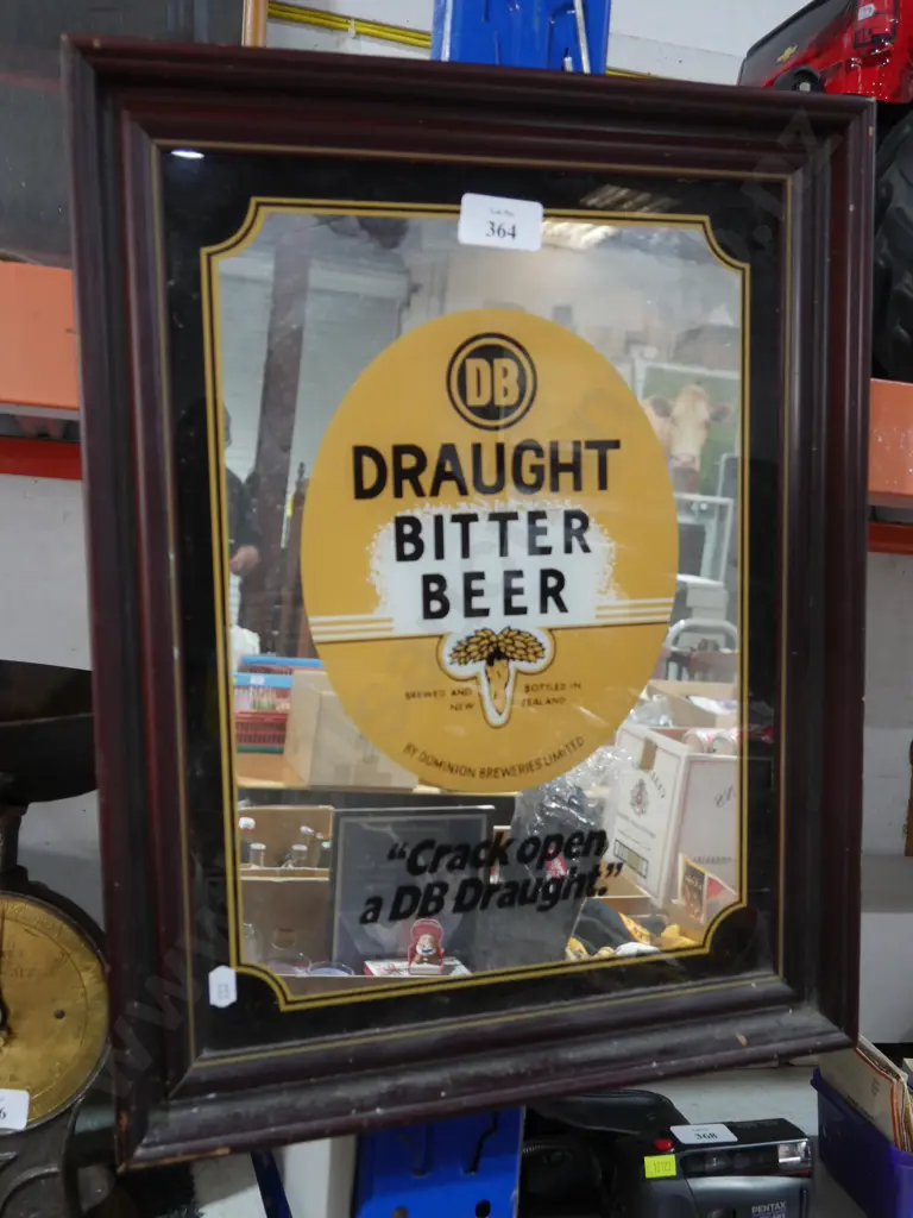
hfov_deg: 39.7
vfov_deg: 51.4
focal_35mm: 36
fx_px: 1266
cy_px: 609
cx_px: 456
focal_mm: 18
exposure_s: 1/60
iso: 1000
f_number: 4
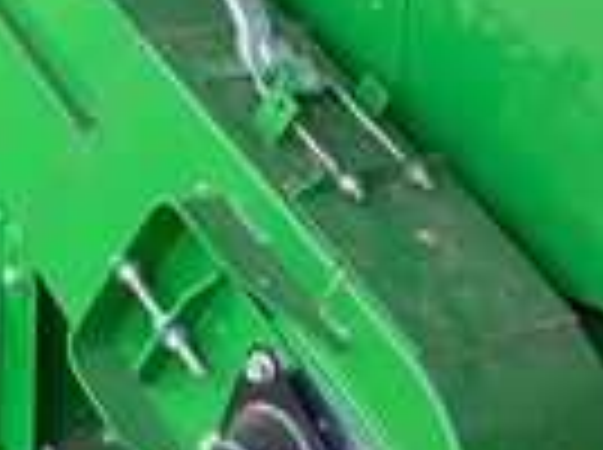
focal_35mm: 119
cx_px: -353
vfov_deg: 11.9
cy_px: -216
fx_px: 2069
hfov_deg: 15.1
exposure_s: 1/120
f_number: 1.8
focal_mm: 3
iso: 32
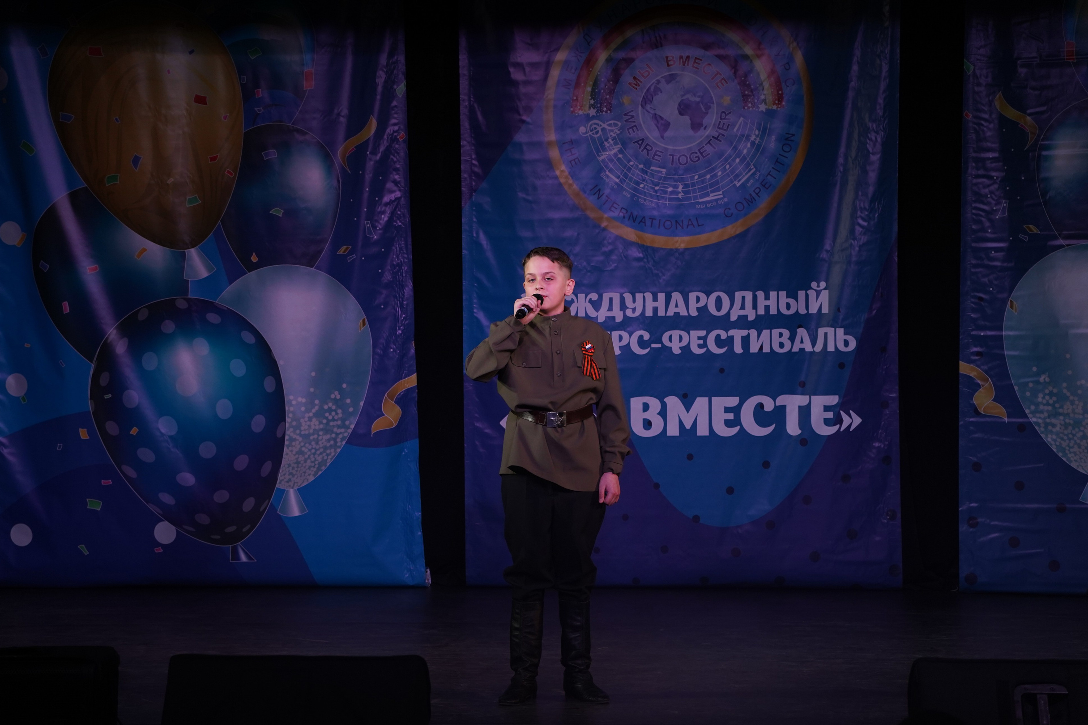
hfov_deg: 17.2
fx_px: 3596
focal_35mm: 119
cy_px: 377
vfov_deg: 11.5
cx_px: 520
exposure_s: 1/250
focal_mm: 113
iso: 1600
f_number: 5.6
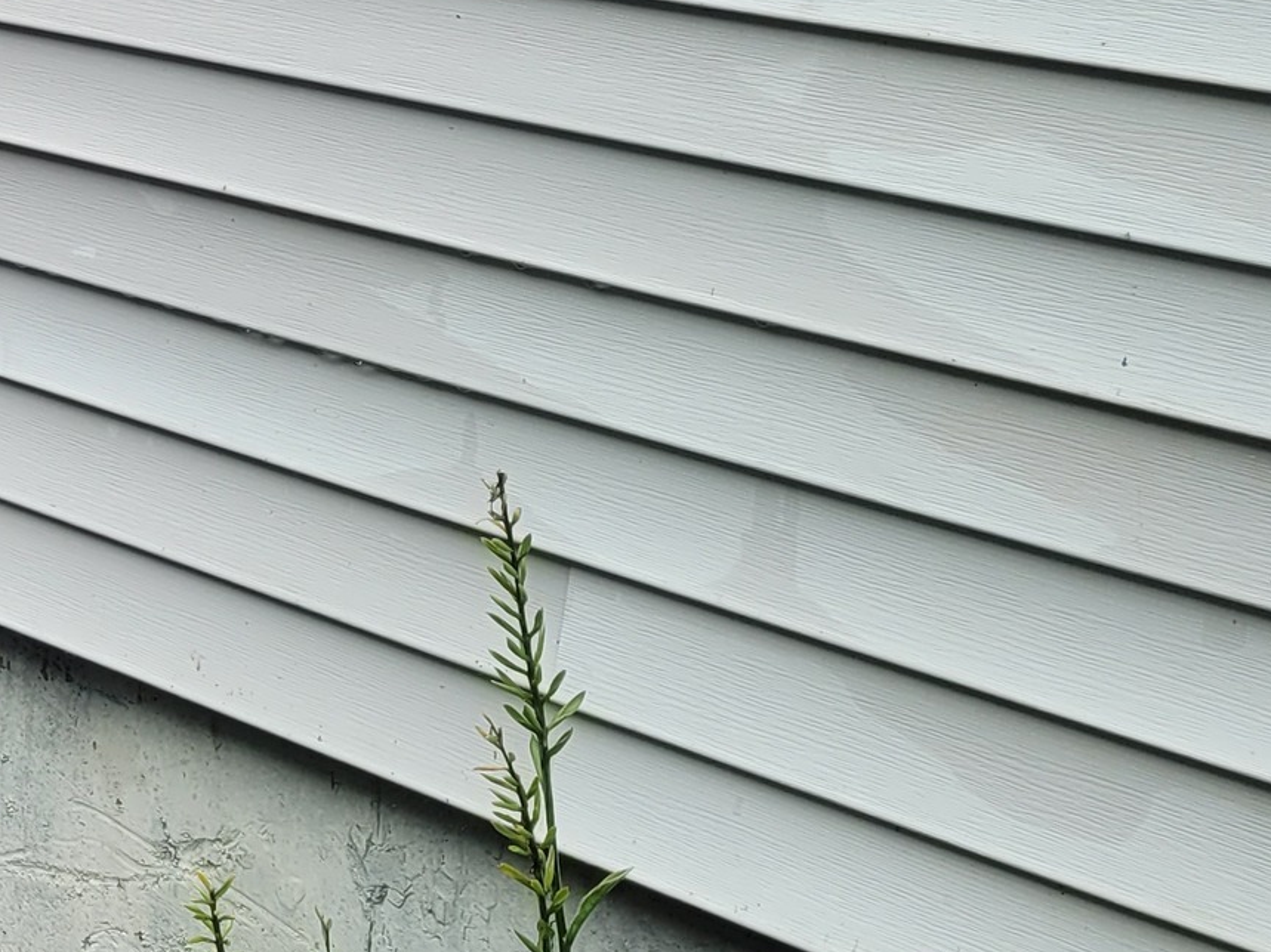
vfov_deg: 15.3
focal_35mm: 93
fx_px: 3414
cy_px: -186
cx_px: -522
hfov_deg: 19.0
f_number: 1.8
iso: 40
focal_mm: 5.4
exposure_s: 1/389
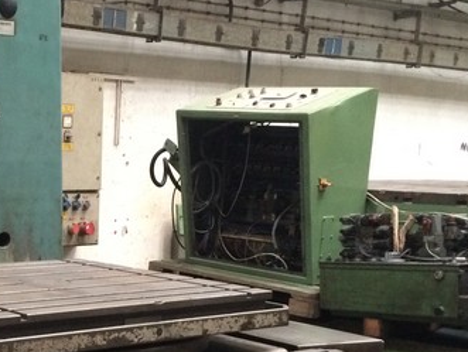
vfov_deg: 20.8
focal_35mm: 70
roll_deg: -0.6
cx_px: -20
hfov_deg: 26.0
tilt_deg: -6.6
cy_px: 274
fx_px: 947
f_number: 2.2
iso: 320
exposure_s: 1/15
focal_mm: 4.15
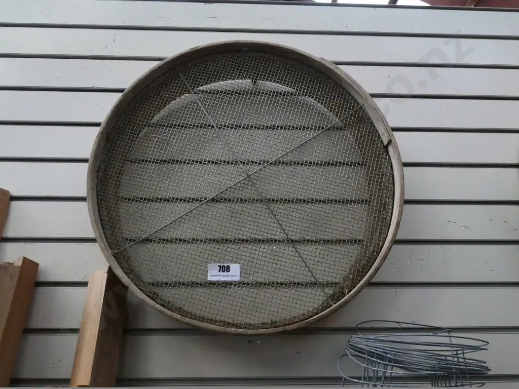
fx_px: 420
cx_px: 260
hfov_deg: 63.4
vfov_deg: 49.7
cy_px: 194
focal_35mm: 28
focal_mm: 14
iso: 6400
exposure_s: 1/400
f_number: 5.6
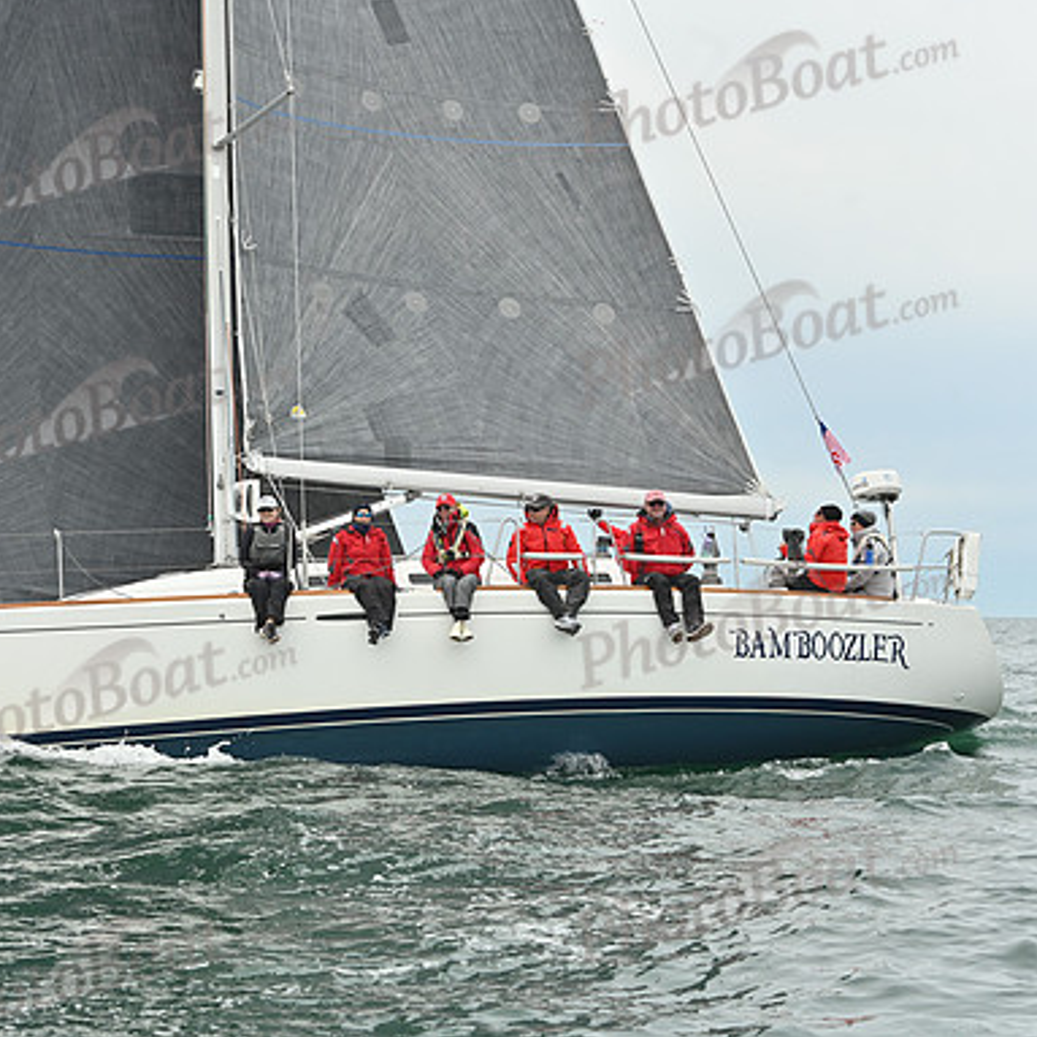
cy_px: 516
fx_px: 3050
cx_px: 439
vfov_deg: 19.3
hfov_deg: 19.3
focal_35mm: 90
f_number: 6.3
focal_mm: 70
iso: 320
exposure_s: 1/1250
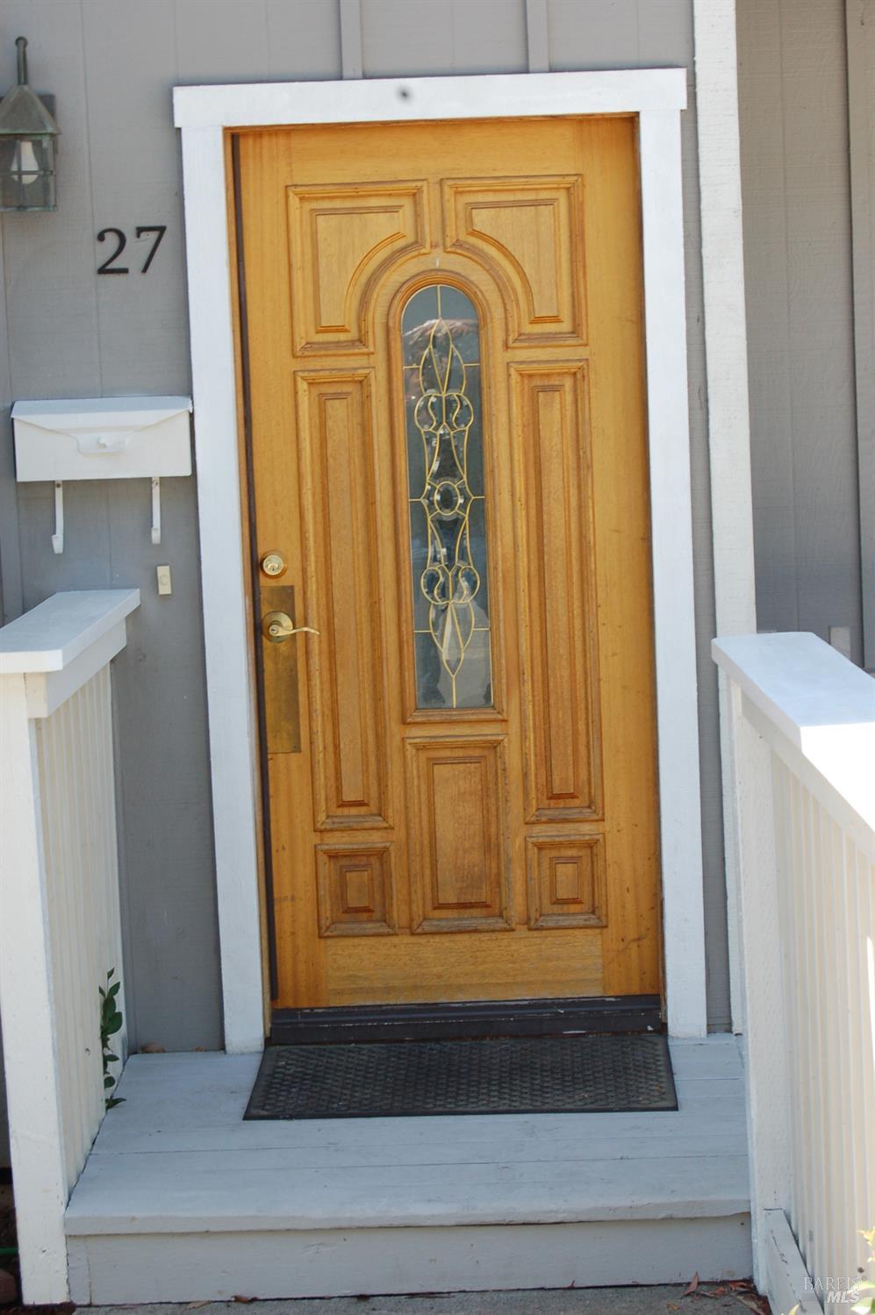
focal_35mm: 82
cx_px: 438
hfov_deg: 16.5
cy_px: 658
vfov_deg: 24.6
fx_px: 3012
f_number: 5.6
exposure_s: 1/100
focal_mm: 55
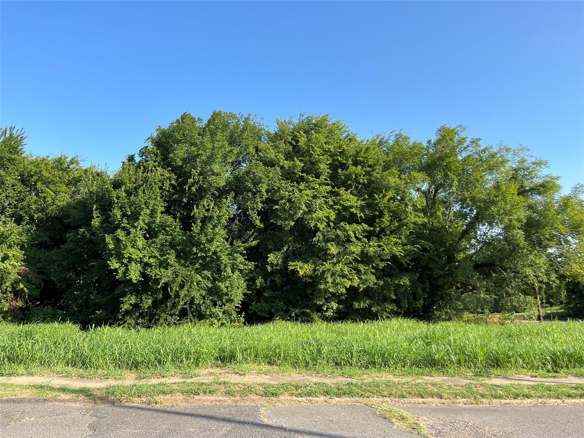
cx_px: 292
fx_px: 439
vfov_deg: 53.1
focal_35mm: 26
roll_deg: -0.6
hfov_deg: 67.3
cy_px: 219
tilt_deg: +11.5
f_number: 1.6
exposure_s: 1/1212
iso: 50
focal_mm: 5.1
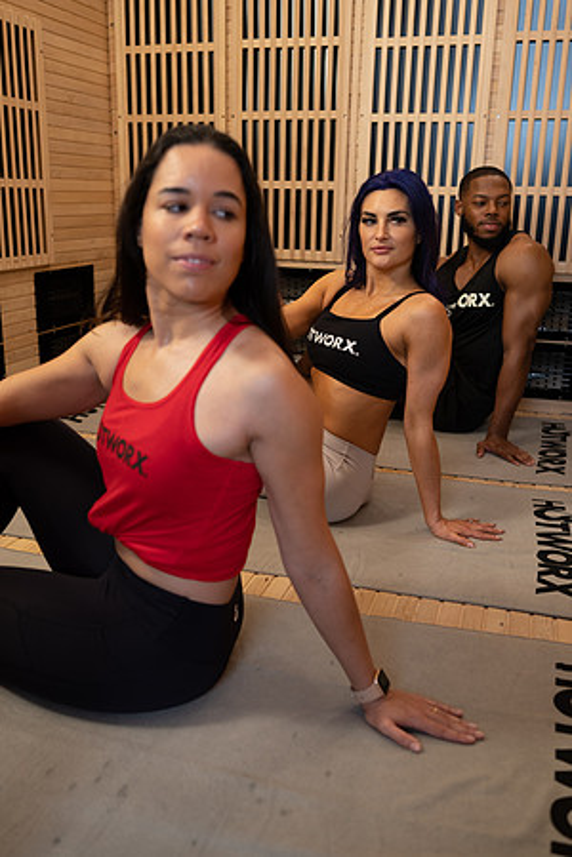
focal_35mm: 35
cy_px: 428
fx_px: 834
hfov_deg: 37.9
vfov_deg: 54.4
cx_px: 286
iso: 640
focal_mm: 35
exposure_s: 1/125
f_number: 2.8
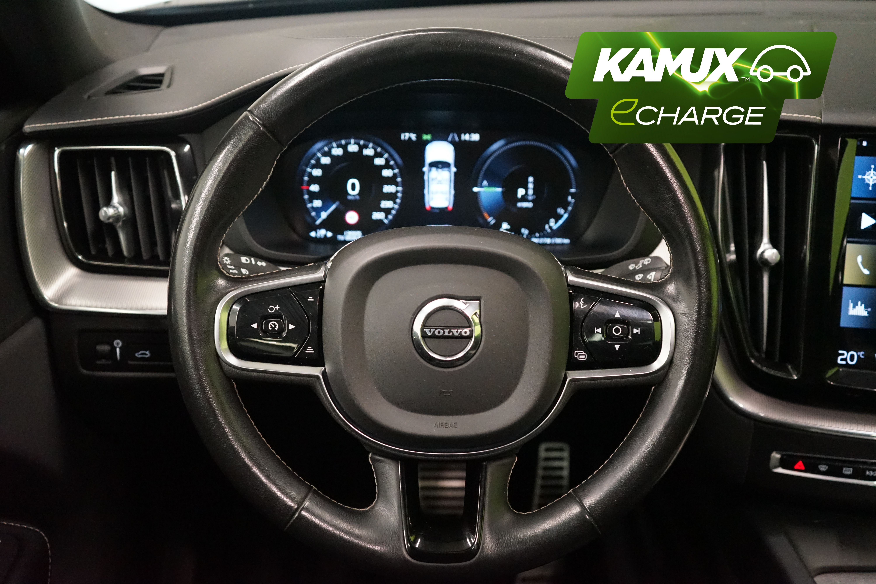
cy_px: 292
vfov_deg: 35.1
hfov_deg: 50.7
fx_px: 925
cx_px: 438
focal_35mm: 38
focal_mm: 38
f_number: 4
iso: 6400
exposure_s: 1/60
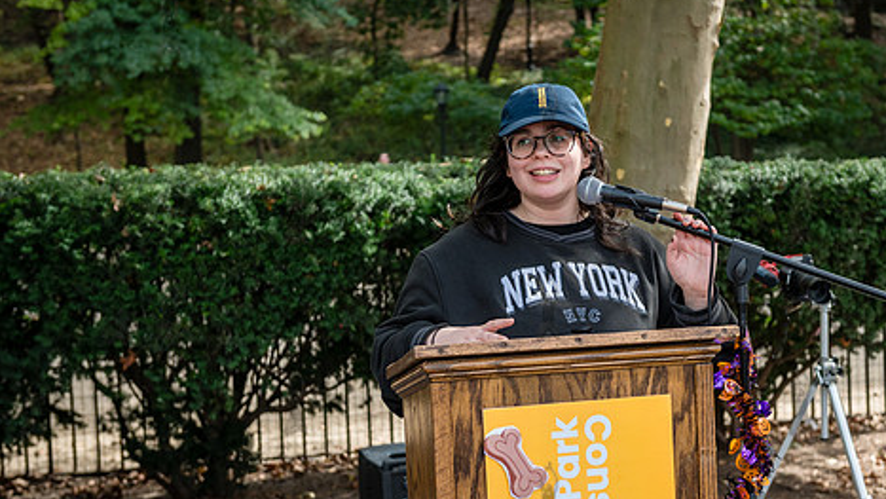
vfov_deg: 18.0
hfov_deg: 31.3
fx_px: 1574
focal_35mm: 67
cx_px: 545
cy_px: 292
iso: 1000
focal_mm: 48
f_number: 4
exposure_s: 1/1000
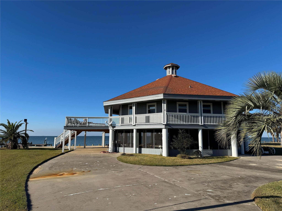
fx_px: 196
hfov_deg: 71.6
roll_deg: -0.2
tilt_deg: +7.9
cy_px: 106
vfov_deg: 56.8
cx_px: 141
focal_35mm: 24
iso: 80
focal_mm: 6.76
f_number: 1.78
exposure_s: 1/5814
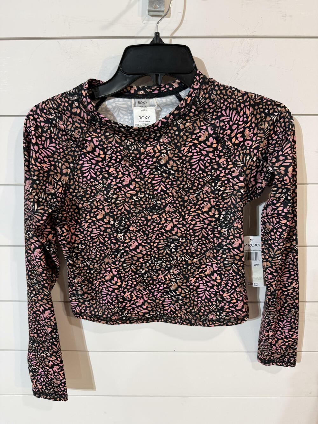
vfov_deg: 71.6
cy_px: 212
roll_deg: +0.6
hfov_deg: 56.8
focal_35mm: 24
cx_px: 159
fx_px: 294
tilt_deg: -16.1
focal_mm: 6.76
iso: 160
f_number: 1.78
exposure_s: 1/60
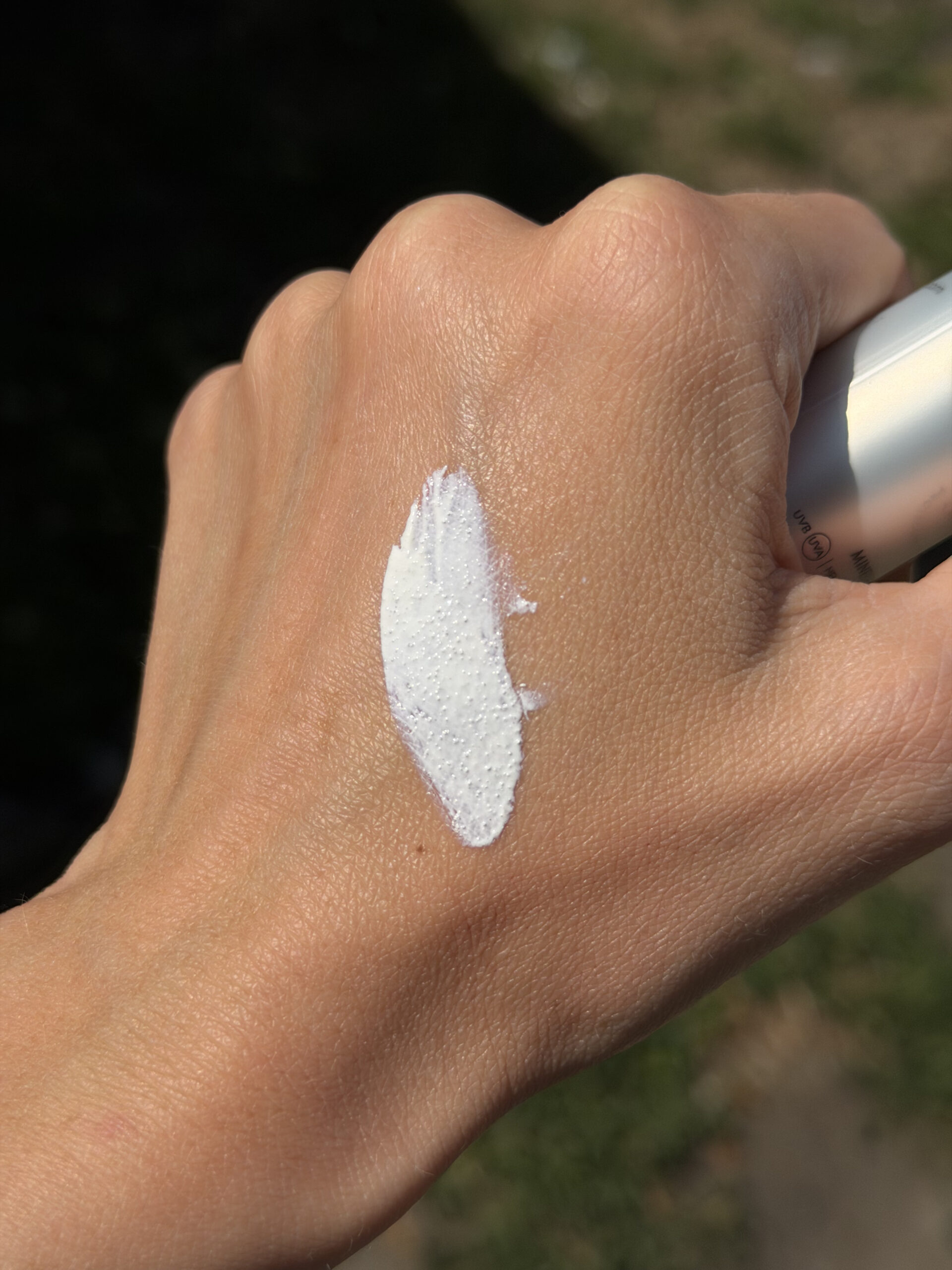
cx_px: 476
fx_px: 1760
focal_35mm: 48
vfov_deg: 39.7
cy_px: 635
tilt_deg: -42.7
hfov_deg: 30.3
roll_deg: -7.2
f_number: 1.78
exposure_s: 1/16129
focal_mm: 6.76
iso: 64
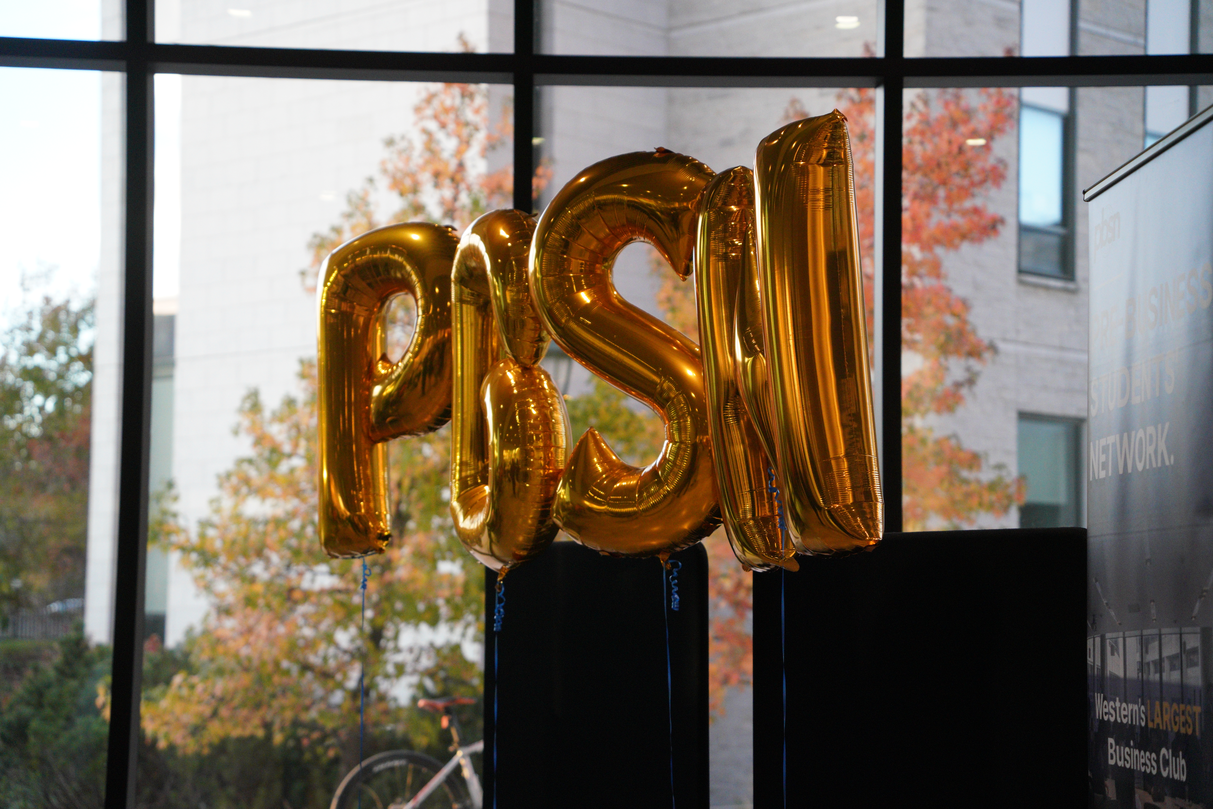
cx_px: 606
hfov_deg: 28.1
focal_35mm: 72
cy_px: 404
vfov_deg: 18.9
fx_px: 2426
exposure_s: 1/500
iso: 5000
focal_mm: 72
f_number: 4
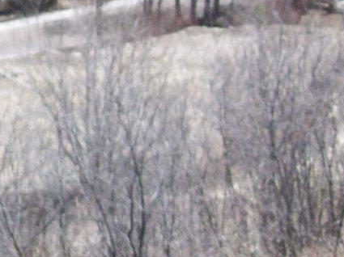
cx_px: 0
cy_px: -134
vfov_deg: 8.8
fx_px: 1628
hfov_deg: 11.9
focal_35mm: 164
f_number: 2.8
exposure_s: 1/531
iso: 64
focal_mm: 5.7
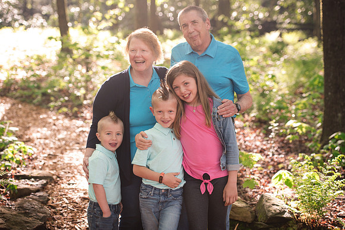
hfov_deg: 23.9
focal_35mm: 85
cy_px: 115
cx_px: 172
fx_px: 815
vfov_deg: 16.1
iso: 640
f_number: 3.5
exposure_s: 1/250
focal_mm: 85
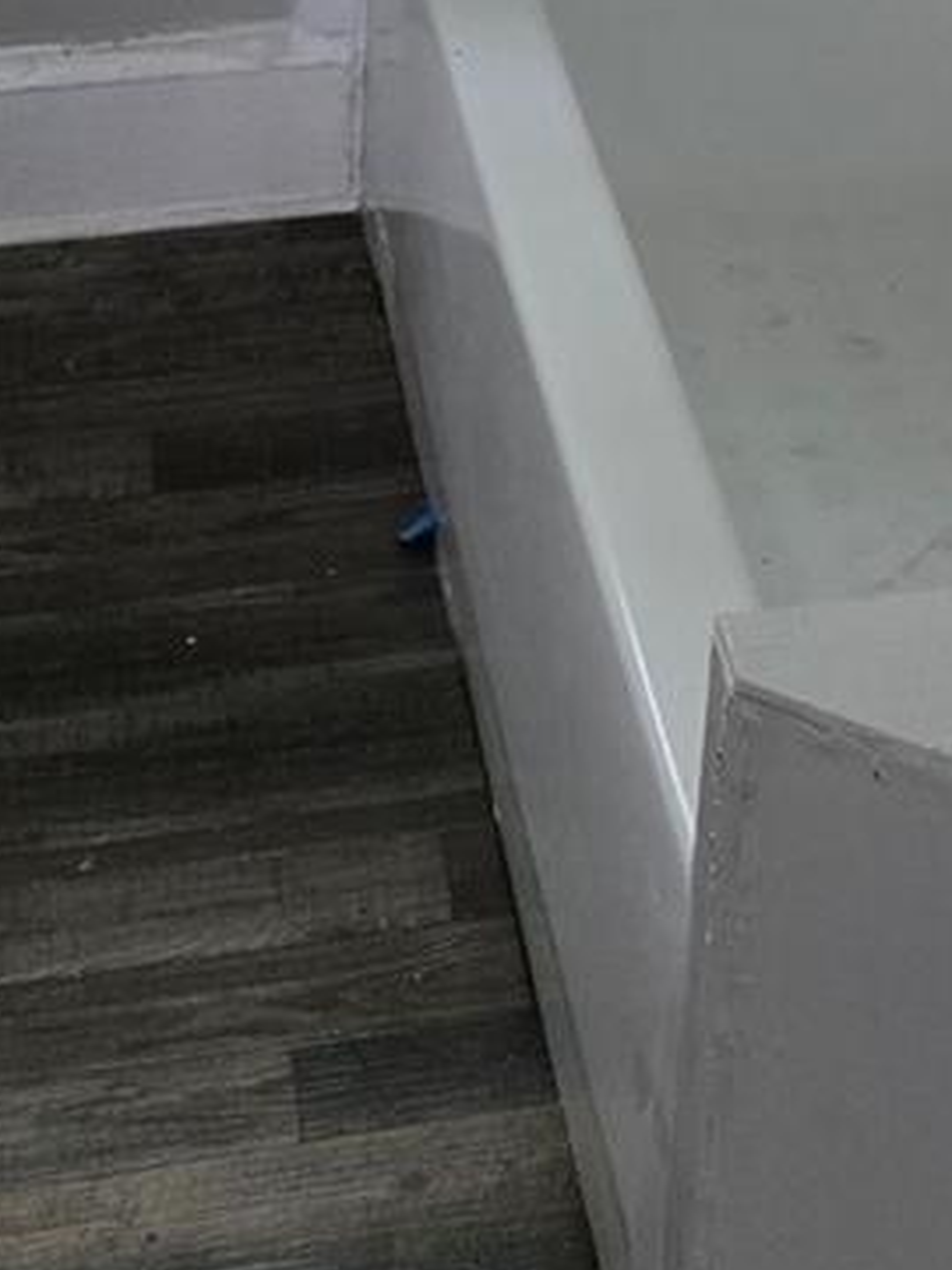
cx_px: 818
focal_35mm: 98
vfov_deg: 17.6
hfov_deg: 15.0
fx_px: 3594
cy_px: -748
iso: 160
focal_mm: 6.3
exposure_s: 1/120
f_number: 1.7
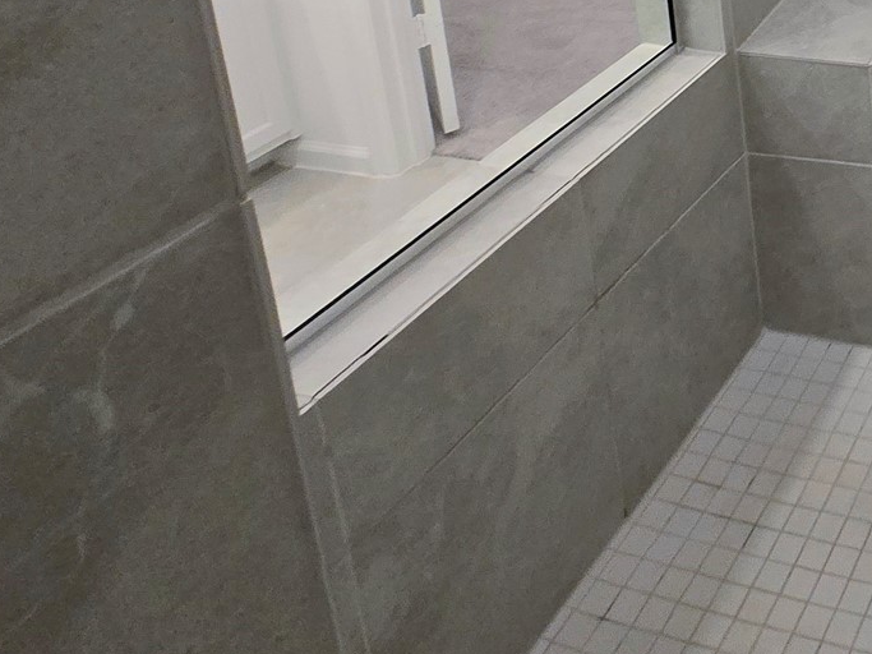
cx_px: 1129
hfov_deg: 34.3
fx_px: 982
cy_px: -239
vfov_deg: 28.6
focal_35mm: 39
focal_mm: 1.7
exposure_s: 1/60
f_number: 2.2
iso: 160
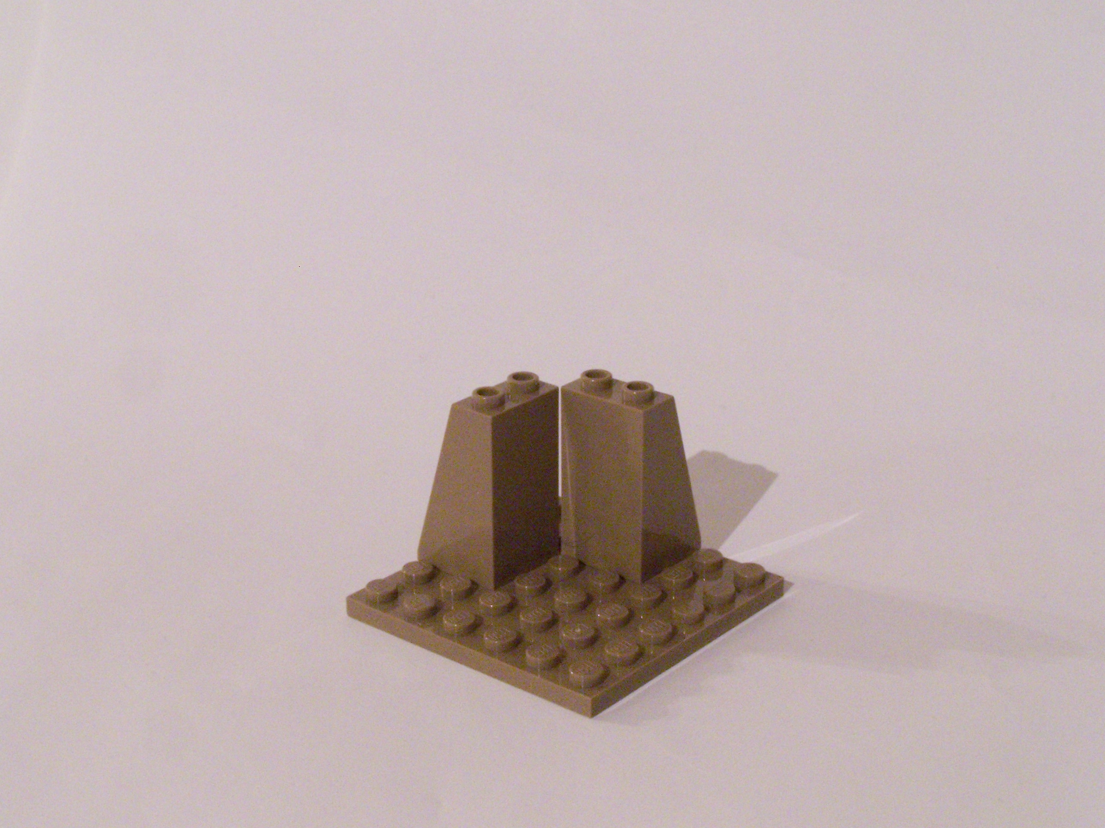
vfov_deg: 21.9
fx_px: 2139
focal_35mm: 67
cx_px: 552
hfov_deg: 29.0
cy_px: 414
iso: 400
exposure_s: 1/2
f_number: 8
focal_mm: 11.1
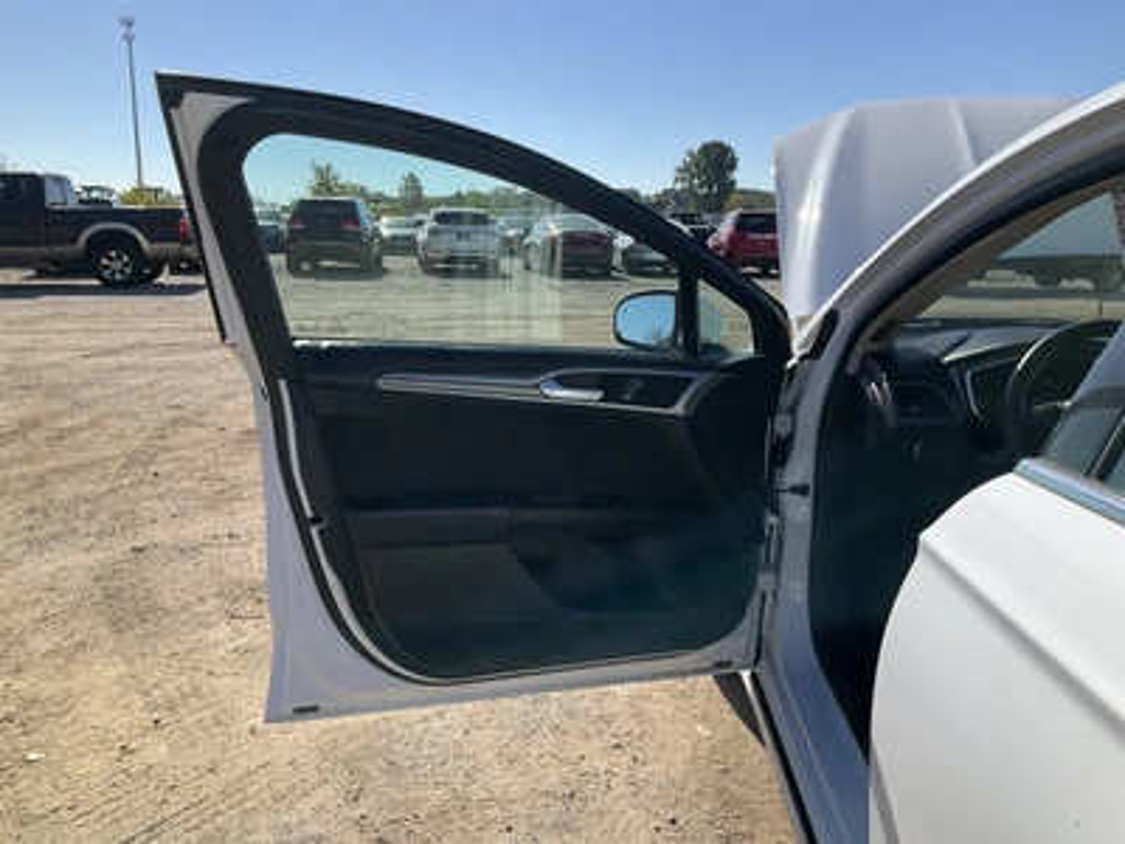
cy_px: 422
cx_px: 562
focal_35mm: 29
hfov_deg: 61.7
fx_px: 942
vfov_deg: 48.2
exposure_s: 1/1912
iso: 25
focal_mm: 3
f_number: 1.8
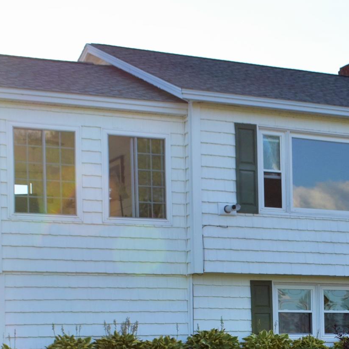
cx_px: 341
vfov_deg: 16.5
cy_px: 399
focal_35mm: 102
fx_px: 1163
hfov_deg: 16.7
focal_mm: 22
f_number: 7.1
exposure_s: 1/200
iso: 100
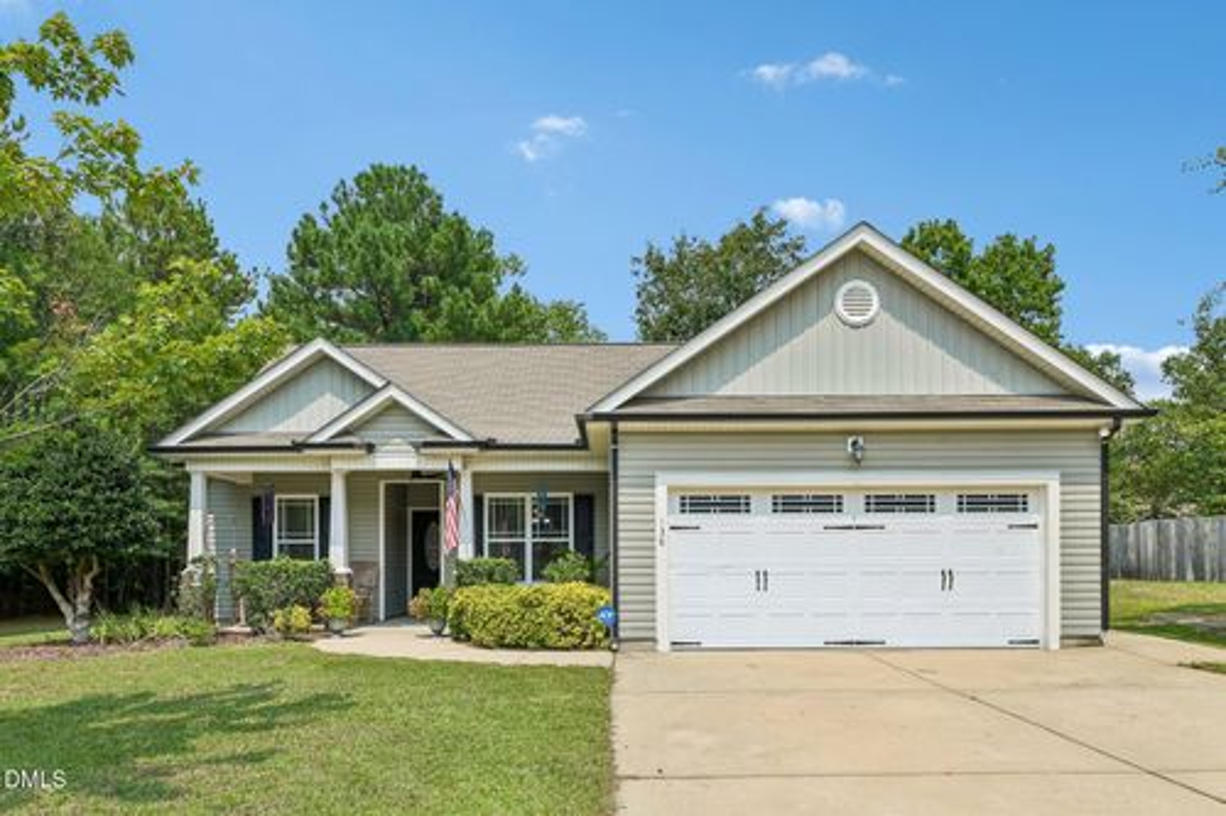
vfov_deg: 53.1
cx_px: 613
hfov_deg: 73.8
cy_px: 408
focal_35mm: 24
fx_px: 817
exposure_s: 1/640
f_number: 9
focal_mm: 24
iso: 200
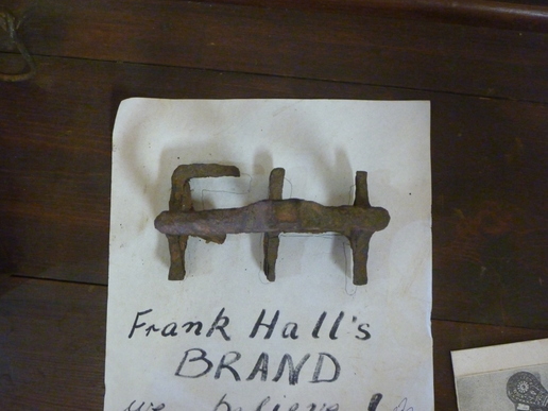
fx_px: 649
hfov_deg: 45.8
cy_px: 206
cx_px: 274
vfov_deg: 35.1
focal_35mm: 41
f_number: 4.2
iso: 800
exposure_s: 1/30
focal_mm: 7.4
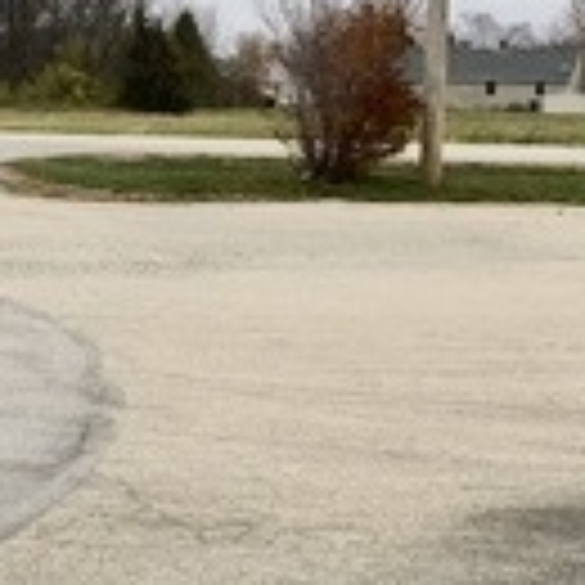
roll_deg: +1.4
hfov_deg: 14.2
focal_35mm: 122
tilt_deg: -5.3
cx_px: 68
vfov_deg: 14.3
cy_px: 315
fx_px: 2333
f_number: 1.8
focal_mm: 4
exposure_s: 1/1412
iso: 20
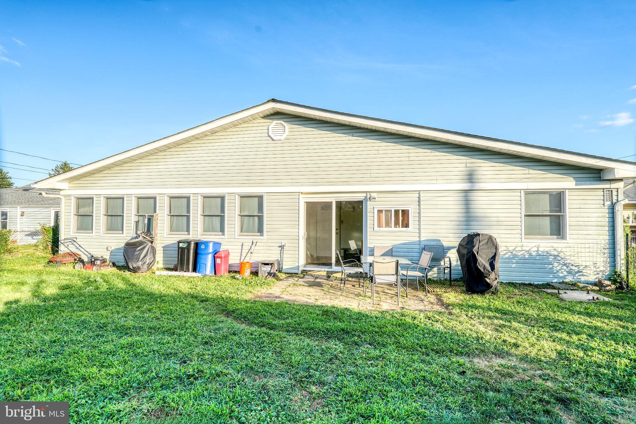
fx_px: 283
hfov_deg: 96.7
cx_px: 318
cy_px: 212
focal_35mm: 16
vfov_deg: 73.8
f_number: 9
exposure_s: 1/320
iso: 200
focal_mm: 16
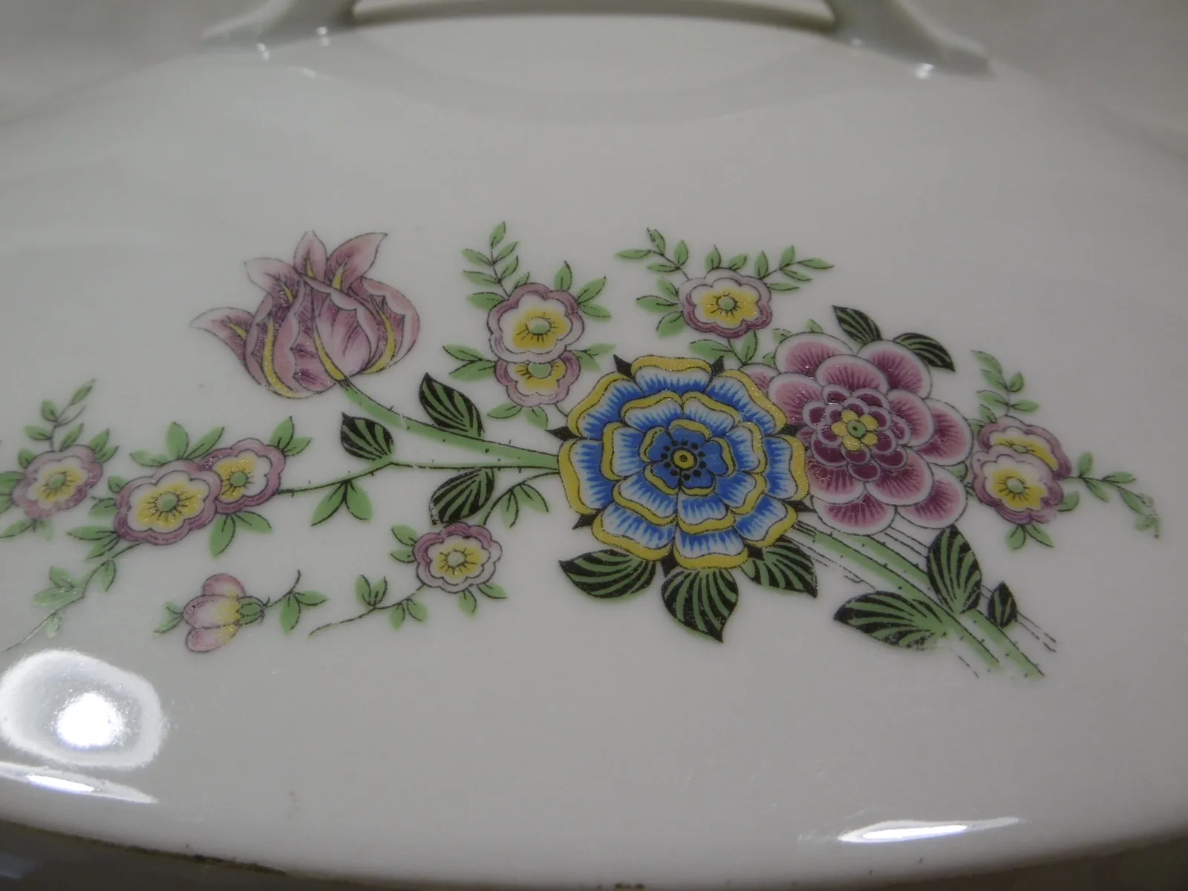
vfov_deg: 37.7
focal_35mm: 38
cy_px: 446
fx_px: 1304
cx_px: 594
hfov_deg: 49.0
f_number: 3.7
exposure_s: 1/30
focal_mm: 6.8
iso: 100
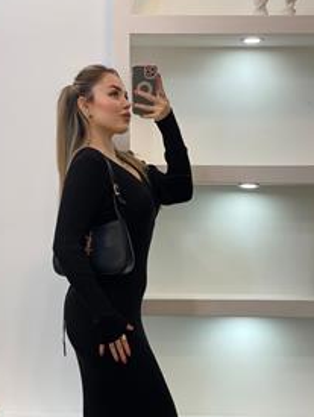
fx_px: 941
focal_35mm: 78
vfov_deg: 24.8
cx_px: 118
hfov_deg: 18.9
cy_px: 293
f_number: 2
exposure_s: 1/100
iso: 80
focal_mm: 6
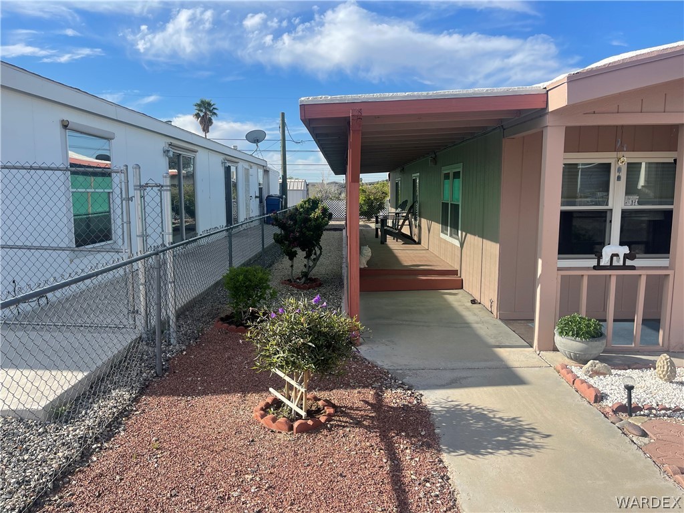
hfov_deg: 69.4
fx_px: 494
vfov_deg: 54.9
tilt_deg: -9.3
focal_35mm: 25
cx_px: 342
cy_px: 256
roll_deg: -0.4
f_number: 1.6
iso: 32
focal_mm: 5.1
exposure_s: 1/2597
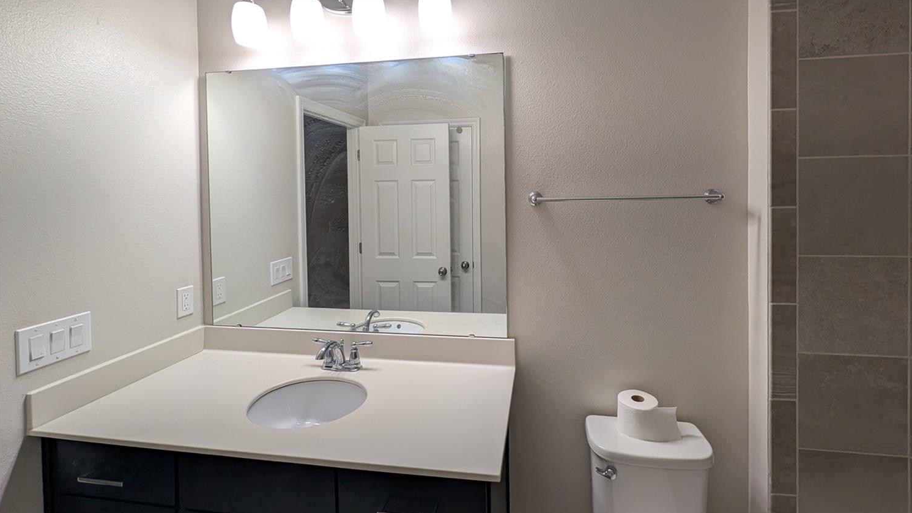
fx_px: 338
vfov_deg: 73.2
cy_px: 198
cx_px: 485
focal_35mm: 14
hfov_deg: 106.7
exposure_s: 1/164
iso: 46
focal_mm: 2.02
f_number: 1.7
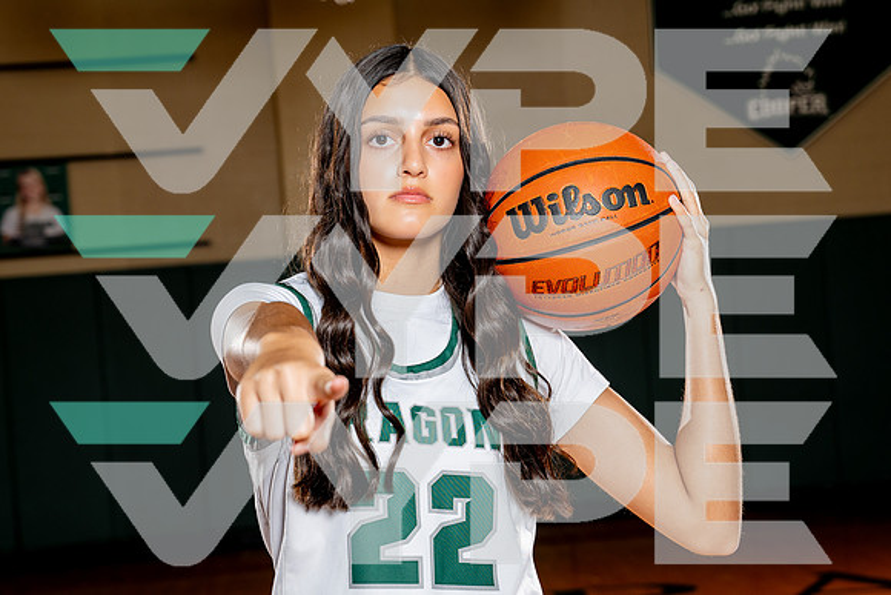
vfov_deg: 17.3
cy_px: 293
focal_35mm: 79
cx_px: 439
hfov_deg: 25.7
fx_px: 1951
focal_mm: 70
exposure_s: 1/250
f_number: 5.6
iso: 160
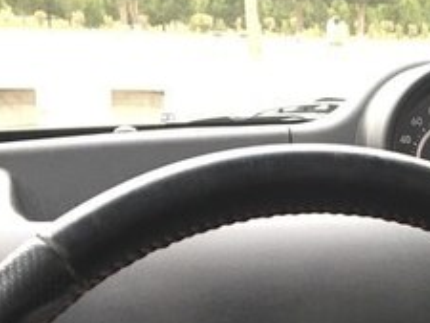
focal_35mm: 85
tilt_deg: -16.6
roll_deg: -1.9
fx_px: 1056
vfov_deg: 16.7
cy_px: 381
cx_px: 476
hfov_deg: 21.8
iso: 100
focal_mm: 4.15
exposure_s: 1/33
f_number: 2.2
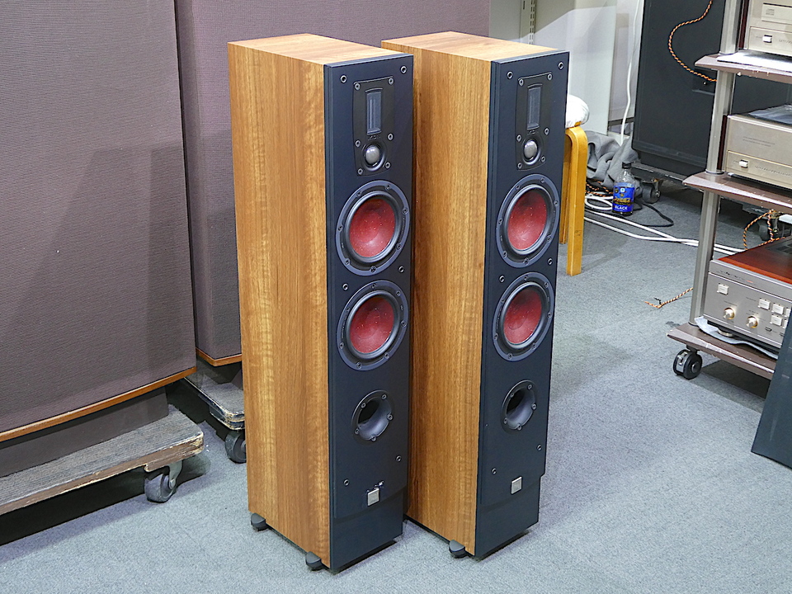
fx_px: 1075
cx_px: 396
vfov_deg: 30.9
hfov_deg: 40.4
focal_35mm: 47
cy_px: 297
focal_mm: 8.4
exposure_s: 1/2.5
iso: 200
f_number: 4
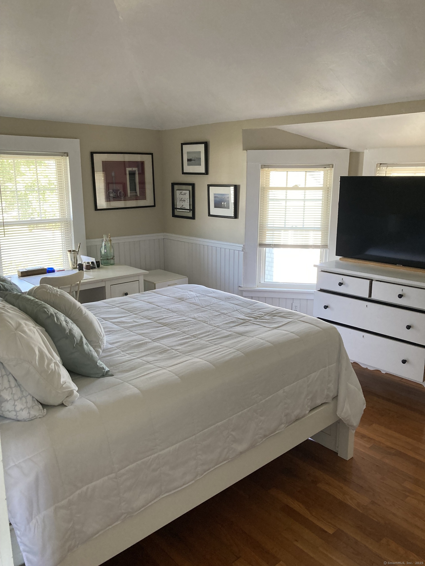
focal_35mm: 28
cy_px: 283
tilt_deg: -11.4
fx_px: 458
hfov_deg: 49.7
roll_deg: +0.1
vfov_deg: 63.4
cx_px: 212
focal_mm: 3.99
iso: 125
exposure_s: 1/60
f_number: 1.8
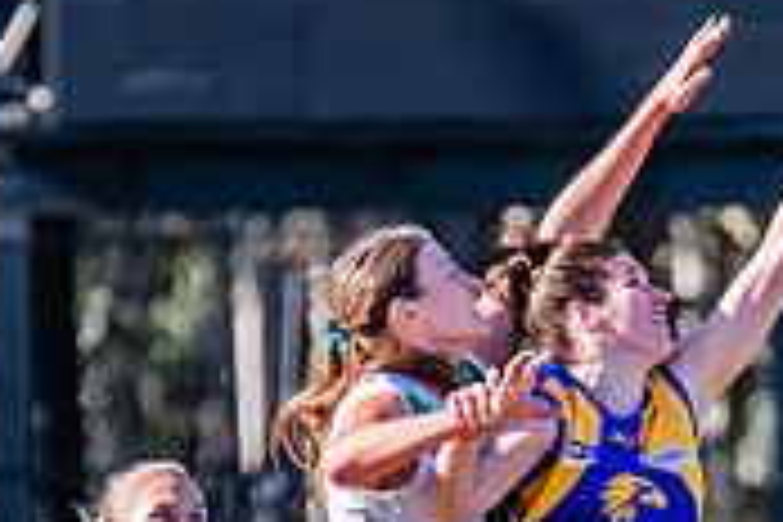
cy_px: 513
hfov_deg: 0.9
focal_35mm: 2192
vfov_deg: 0.6
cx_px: 555
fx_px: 47672
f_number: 6.3
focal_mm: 420
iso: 640
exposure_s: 1/1250
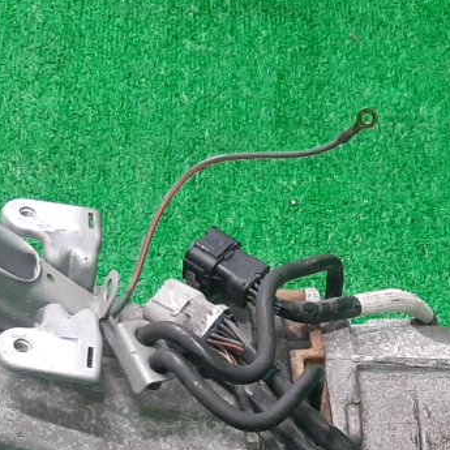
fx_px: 1412
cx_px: 391
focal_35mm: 96
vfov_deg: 17.3
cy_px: 531
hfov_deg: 17.9
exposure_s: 1/50
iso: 144
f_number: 1.7
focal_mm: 3.93
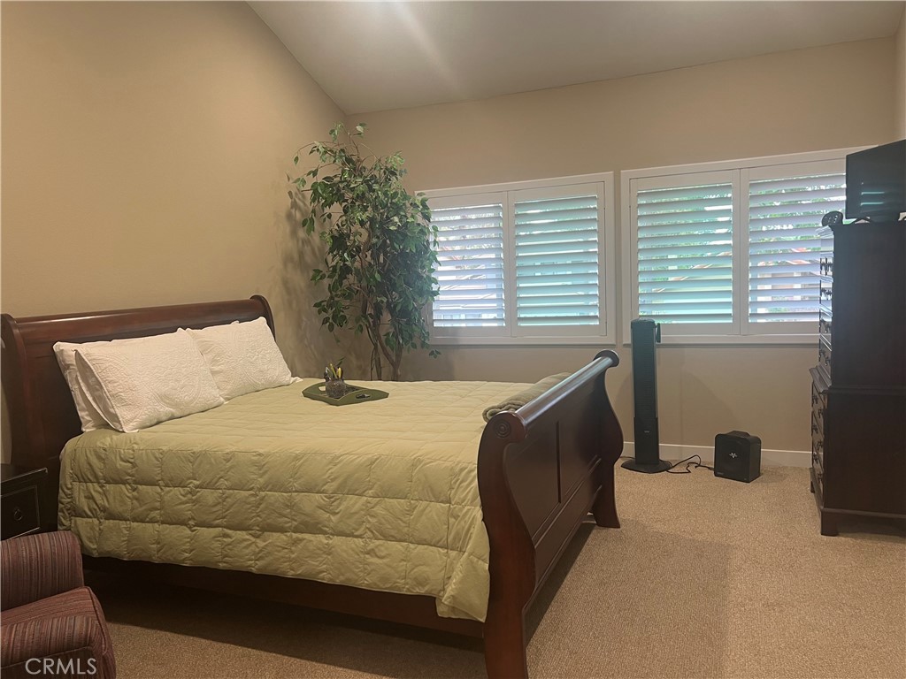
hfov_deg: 67.3
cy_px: 340
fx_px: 680
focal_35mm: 26
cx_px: 453
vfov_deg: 53.1
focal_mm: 5.7
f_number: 1.5
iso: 80
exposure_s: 1/60
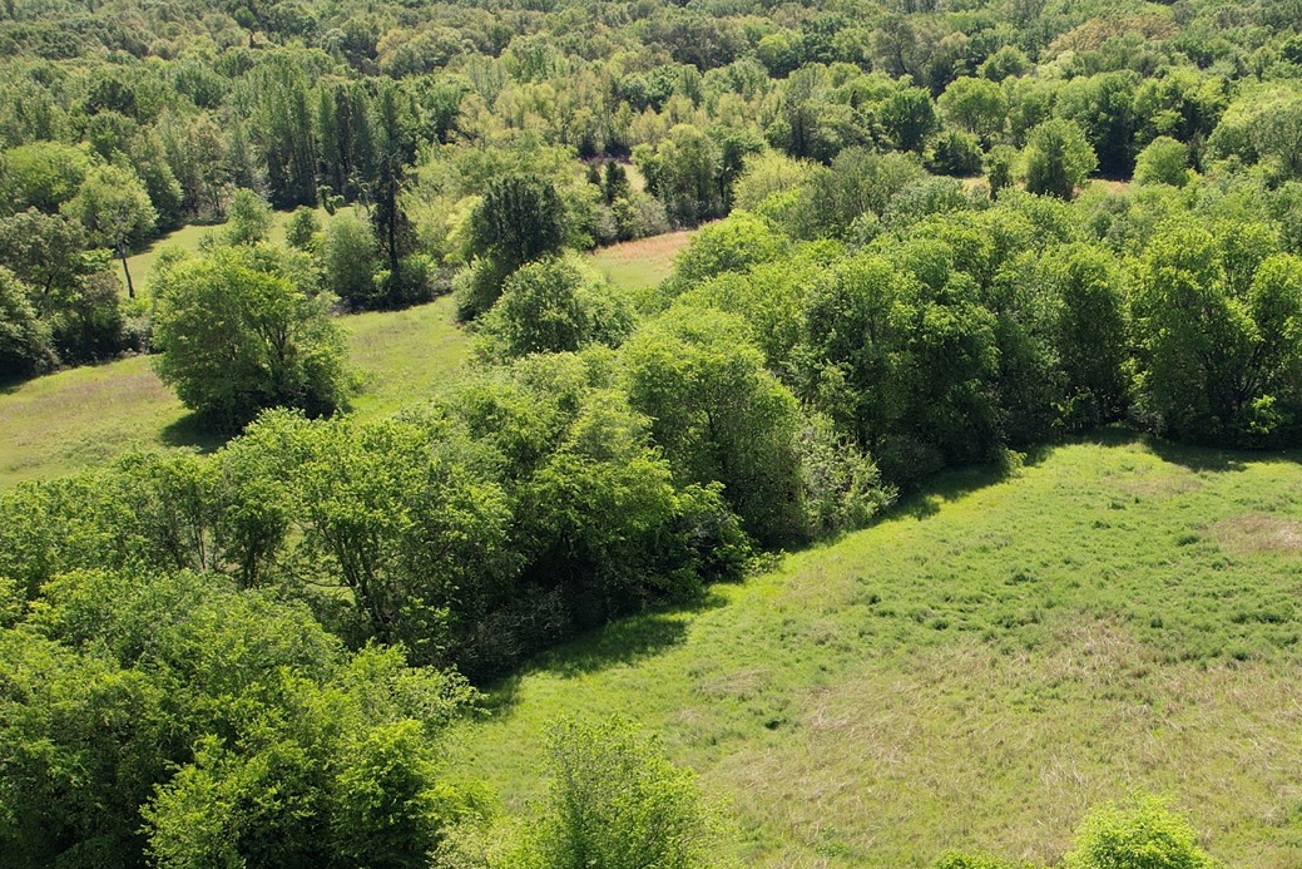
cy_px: 757
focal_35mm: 46
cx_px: 1113
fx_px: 1664
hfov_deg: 40.3
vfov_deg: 28.3
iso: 100
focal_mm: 8.38
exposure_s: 1/725
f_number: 2.8
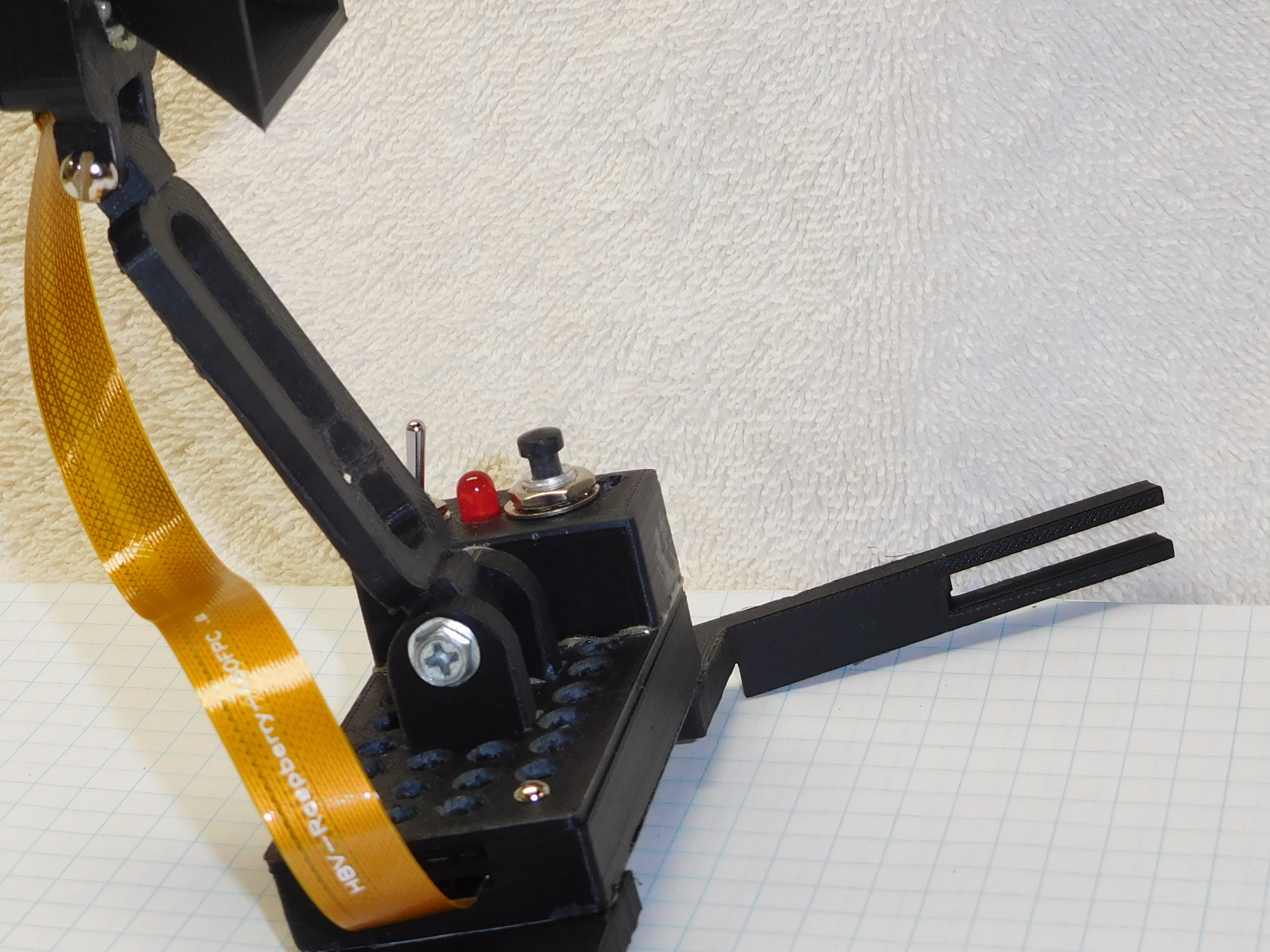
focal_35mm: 100
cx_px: 509
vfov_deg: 14.8
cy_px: 469
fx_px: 3669
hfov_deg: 19.6
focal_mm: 11.1
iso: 125
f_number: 4.4
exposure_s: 1/40
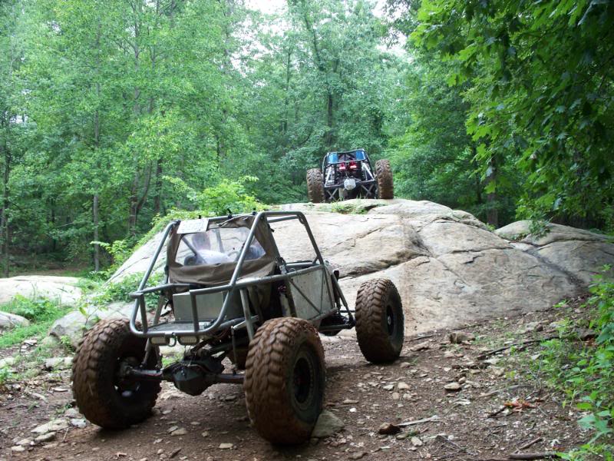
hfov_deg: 51.4
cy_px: 230
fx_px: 639
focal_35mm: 36
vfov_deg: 39.7
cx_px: 307
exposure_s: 1/80
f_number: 2.8
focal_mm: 7.54
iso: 64
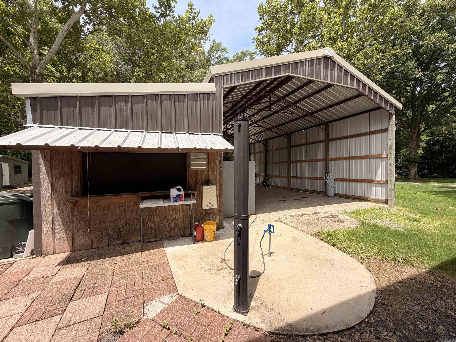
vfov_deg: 85.7
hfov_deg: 102.1
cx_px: 228
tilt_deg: -0.6
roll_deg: +0.6
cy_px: 171
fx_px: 184
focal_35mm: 14
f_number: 2.2
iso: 32
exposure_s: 1/770
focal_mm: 2.22
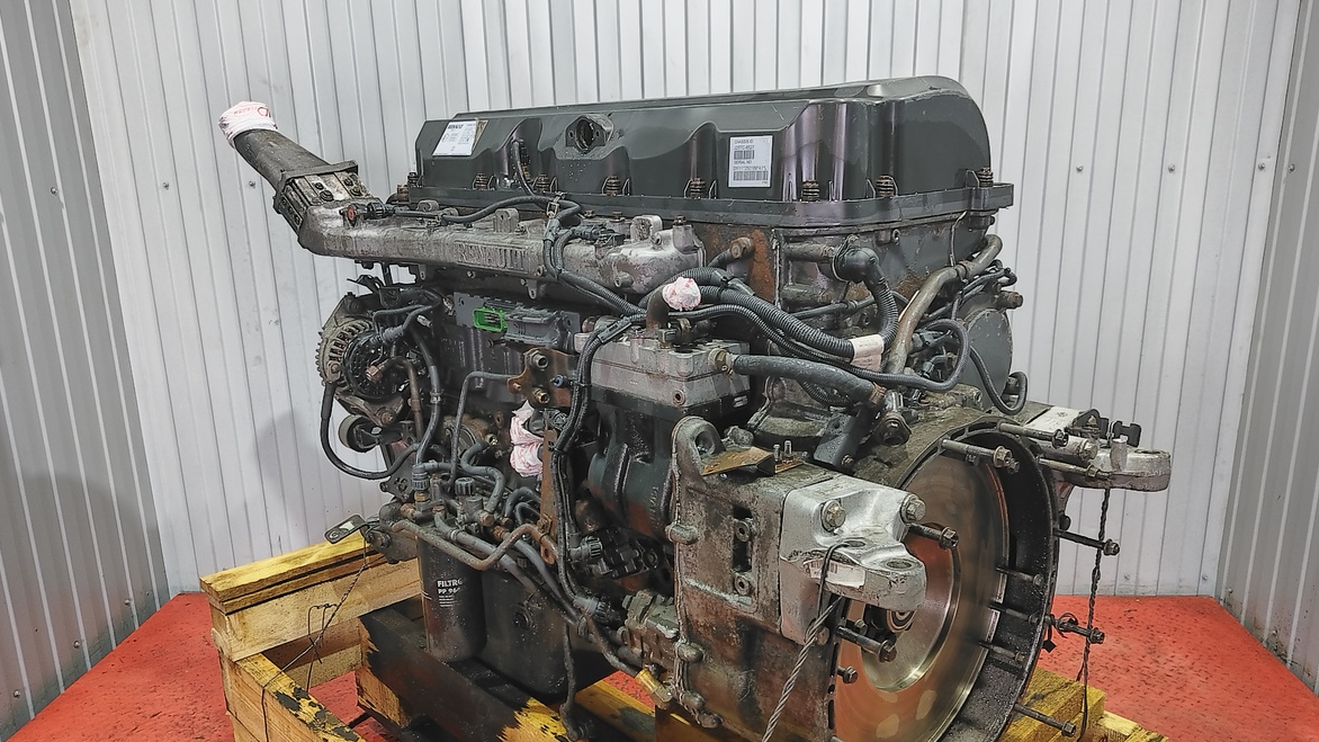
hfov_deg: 66.1
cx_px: 672
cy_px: 412
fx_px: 1014
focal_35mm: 29
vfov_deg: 40.1
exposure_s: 1/33.3
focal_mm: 6.24
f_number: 1.8
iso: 800
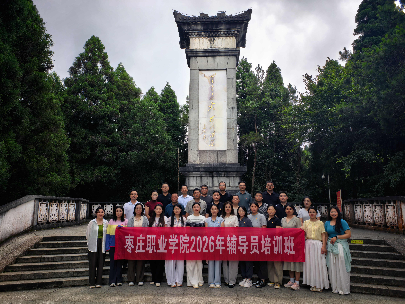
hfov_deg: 71.6
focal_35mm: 24
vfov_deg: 56.8
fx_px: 281
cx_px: 202
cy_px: 152
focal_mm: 5.75
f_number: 4
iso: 100
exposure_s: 1/100
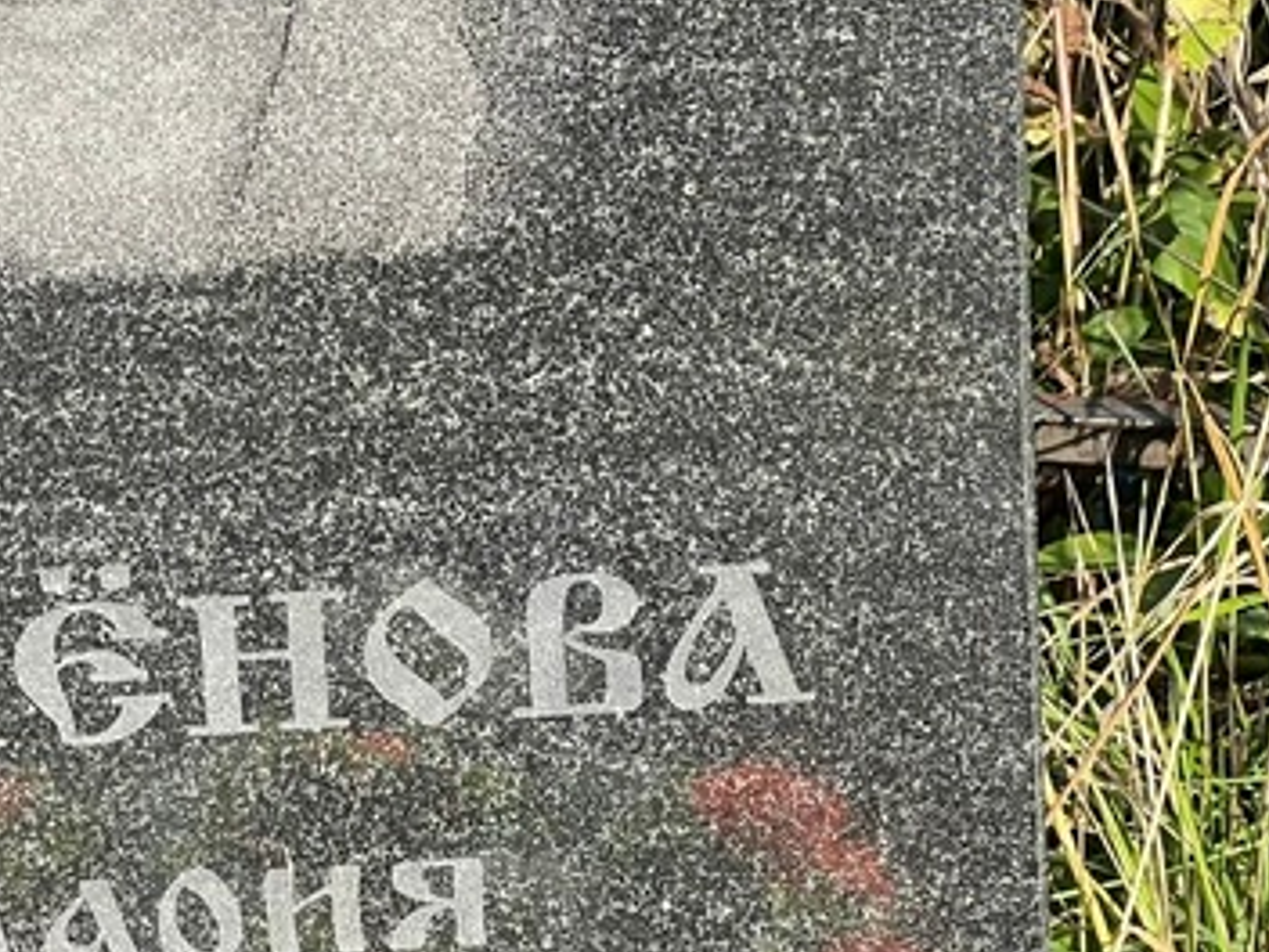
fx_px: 6415
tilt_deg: -26.5
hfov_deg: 11.3
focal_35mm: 175
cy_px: 880
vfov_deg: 8.5
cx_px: 231
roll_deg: -4.6
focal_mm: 9
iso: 32
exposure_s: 1/277
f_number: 2.8
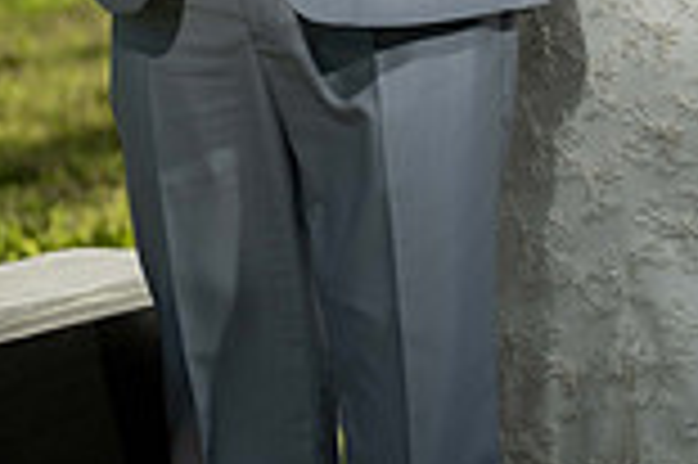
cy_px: -405
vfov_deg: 6.5
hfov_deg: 10.0
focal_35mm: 206
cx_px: 482
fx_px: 3990
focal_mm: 71
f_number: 2.5
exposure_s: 1/3200
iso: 160
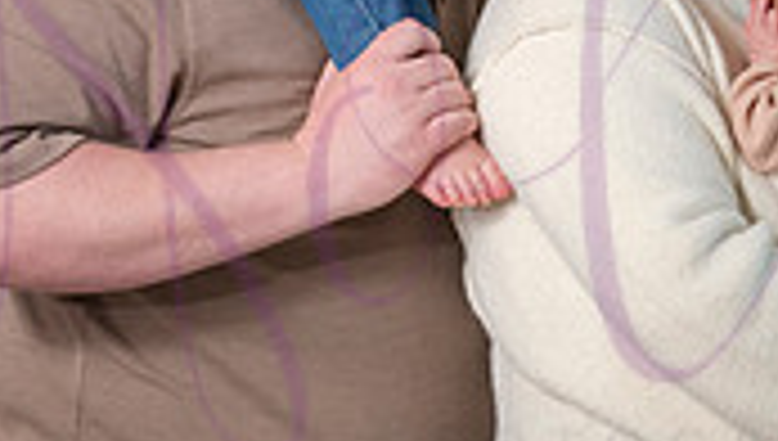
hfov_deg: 9.3
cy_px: -130
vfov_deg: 5.3
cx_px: 490
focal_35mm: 231
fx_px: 4774
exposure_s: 1/250
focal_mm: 85
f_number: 8
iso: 500
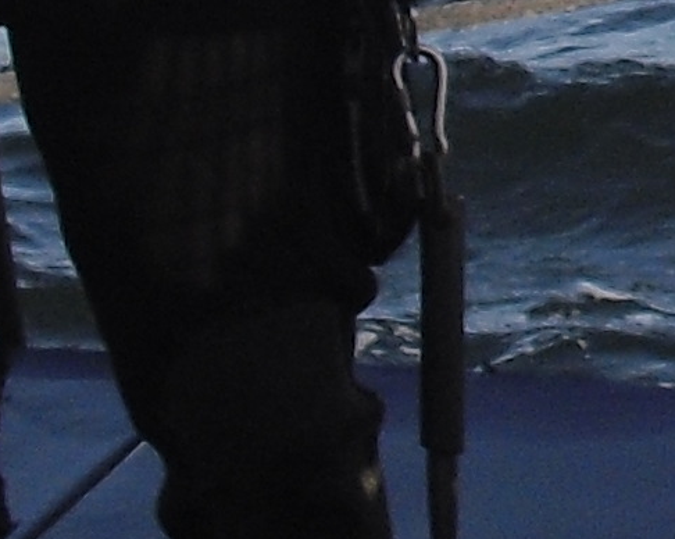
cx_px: 1669
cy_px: -633
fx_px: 5270
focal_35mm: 264
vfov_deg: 5.7
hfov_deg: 6.9
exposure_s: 1/100
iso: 100
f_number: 7.8
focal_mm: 6.3
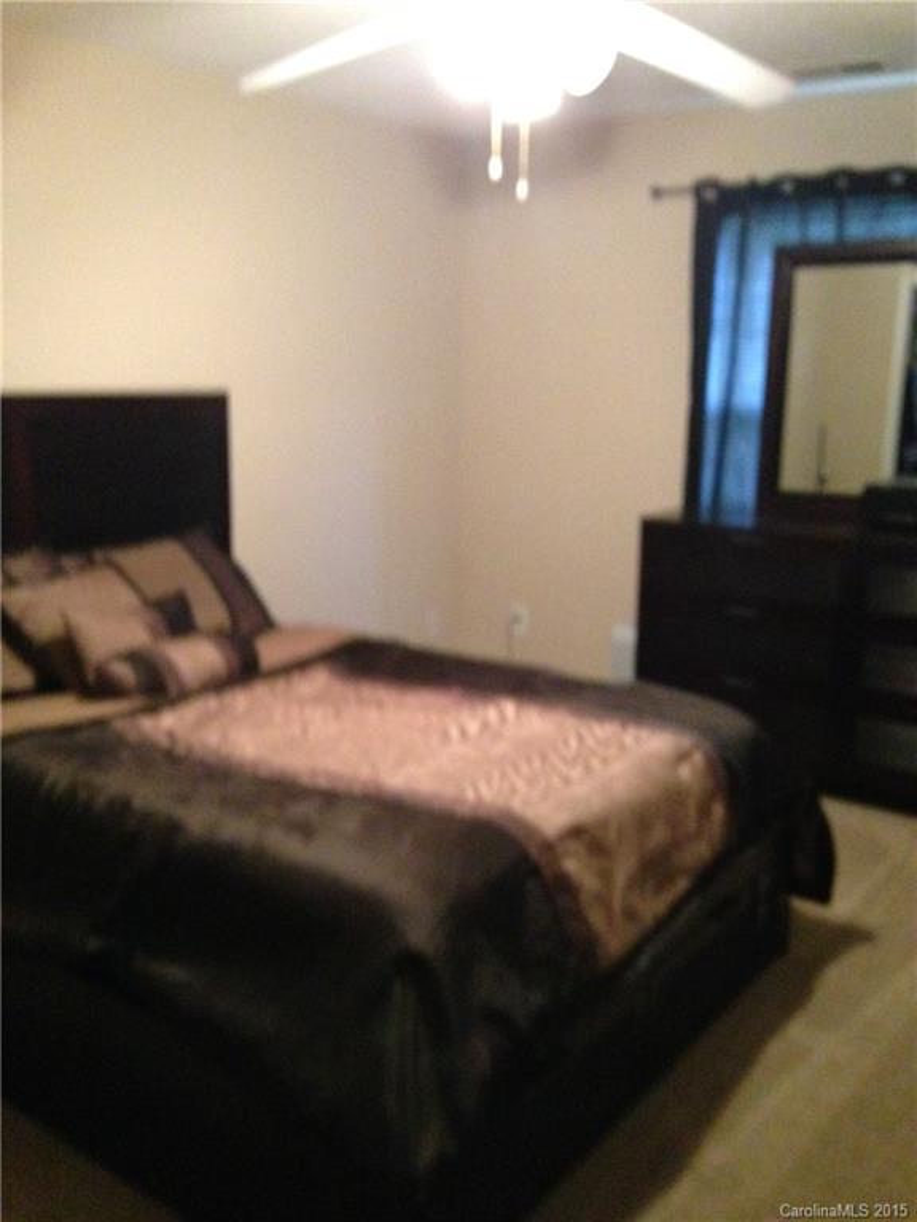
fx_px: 1166
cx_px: 458
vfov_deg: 55.4
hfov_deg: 42.9
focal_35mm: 33
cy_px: 611
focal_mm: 4.12
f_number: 2.4
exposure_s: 1/15
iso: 640
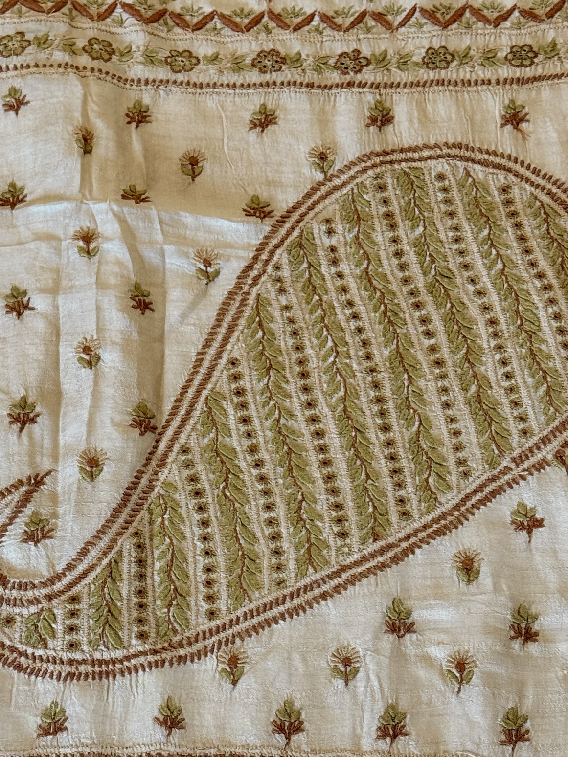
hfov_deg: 15.7
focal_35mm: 93
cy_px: 449
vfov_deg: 21.1
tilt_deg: -61.6
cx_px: 72
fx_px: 2035
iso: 80
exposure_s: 1/50
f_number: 1.78
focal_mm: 6.76
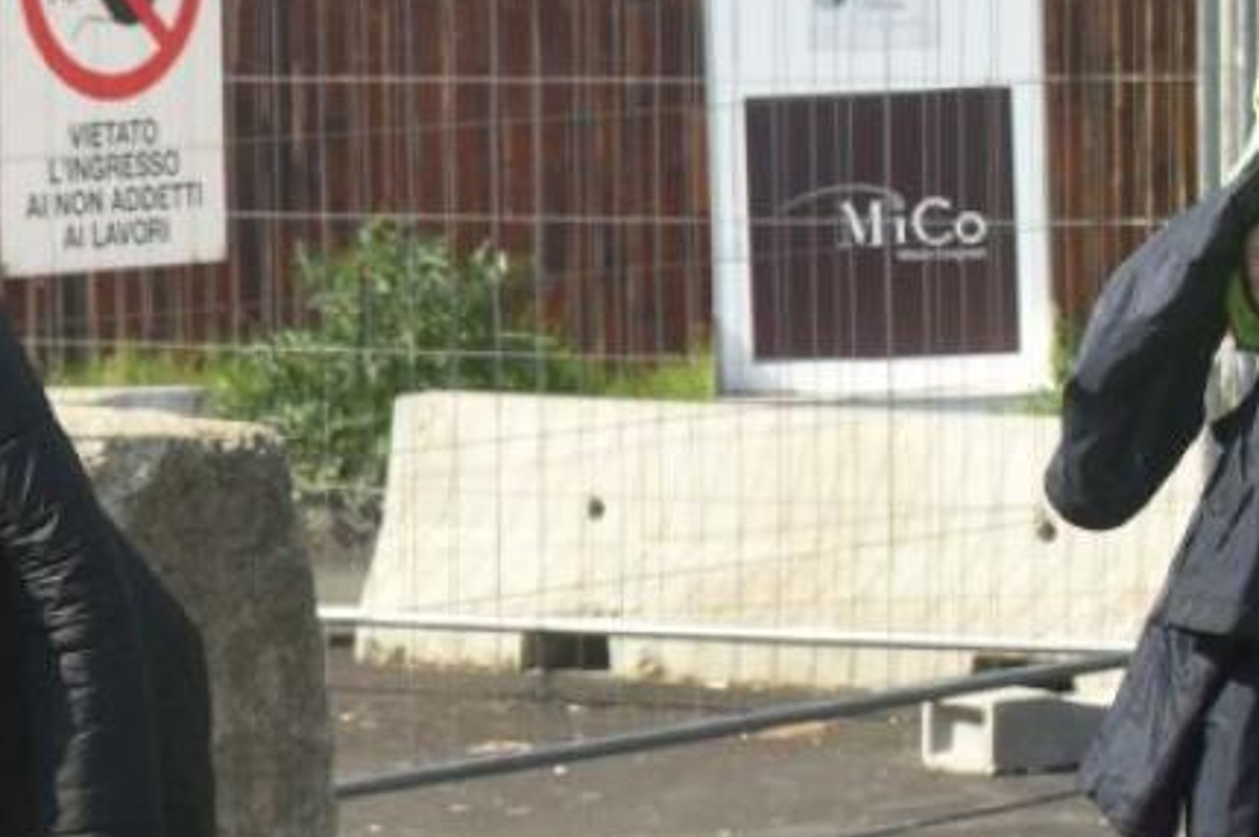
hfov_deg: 8.8
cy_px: 500
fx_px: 8002
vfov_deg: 6.0
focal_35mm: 229
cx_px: -448
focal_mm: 82
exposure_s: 1/640
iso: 1600
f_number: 20
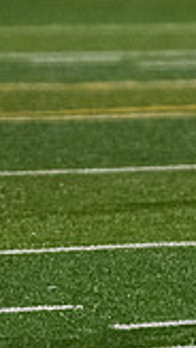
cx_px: 255
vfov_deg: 1.8
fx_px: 10911
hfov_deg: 1.0
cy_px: 77
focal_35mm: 1184
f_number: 2.8
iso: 5000
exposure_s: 1/1250
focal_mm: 200
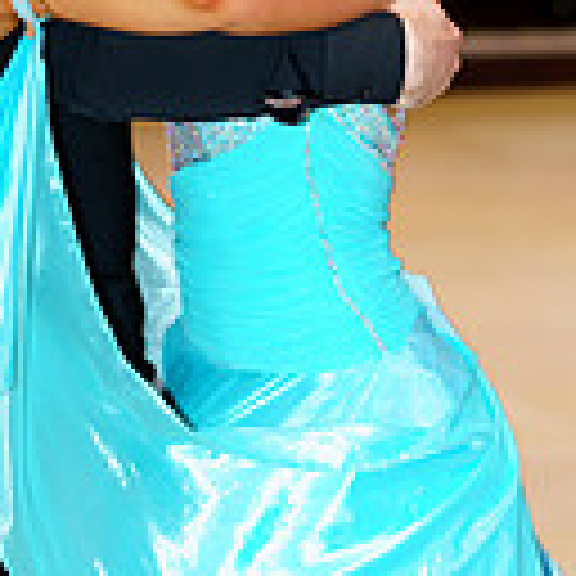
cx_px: 112
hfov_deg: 6.5
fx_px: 5102
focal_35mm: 271
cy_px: -374
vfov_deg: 6.4
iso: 640
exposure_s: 1/200
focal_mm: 91
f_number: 2.8
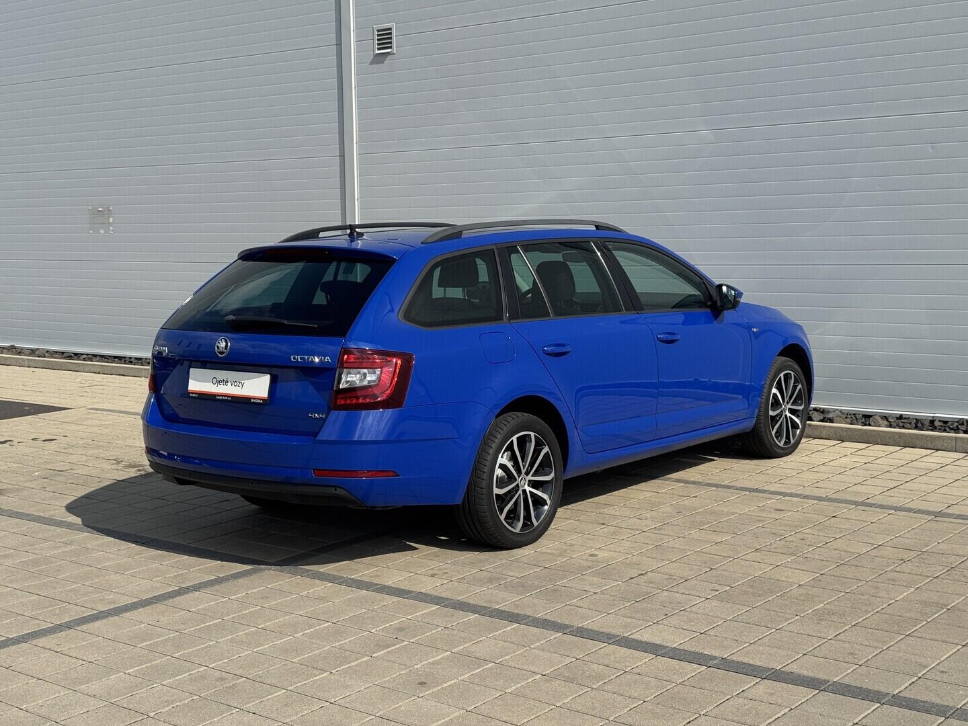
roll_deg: +1.2
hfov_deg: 39.7
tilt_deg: -5.4
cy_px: 363
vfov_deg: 30.3
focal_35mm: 48
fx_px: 1342
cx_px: 484
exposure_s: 1/5376
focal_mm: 6.76
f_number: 1.78
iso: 64
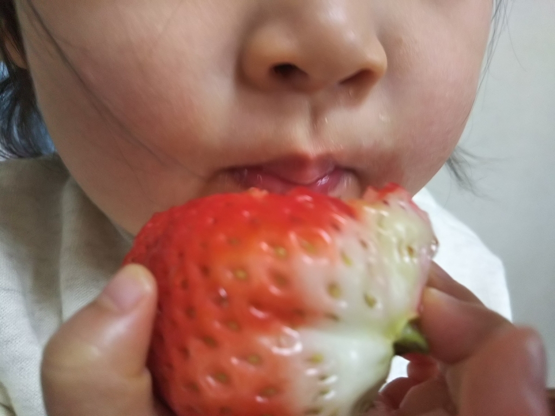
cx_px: 278
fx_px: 481
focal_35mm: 30
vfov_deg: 46.8
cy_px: 208
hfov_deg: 60.0
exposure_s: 1/30
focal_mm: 4
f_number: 2.2
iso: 125
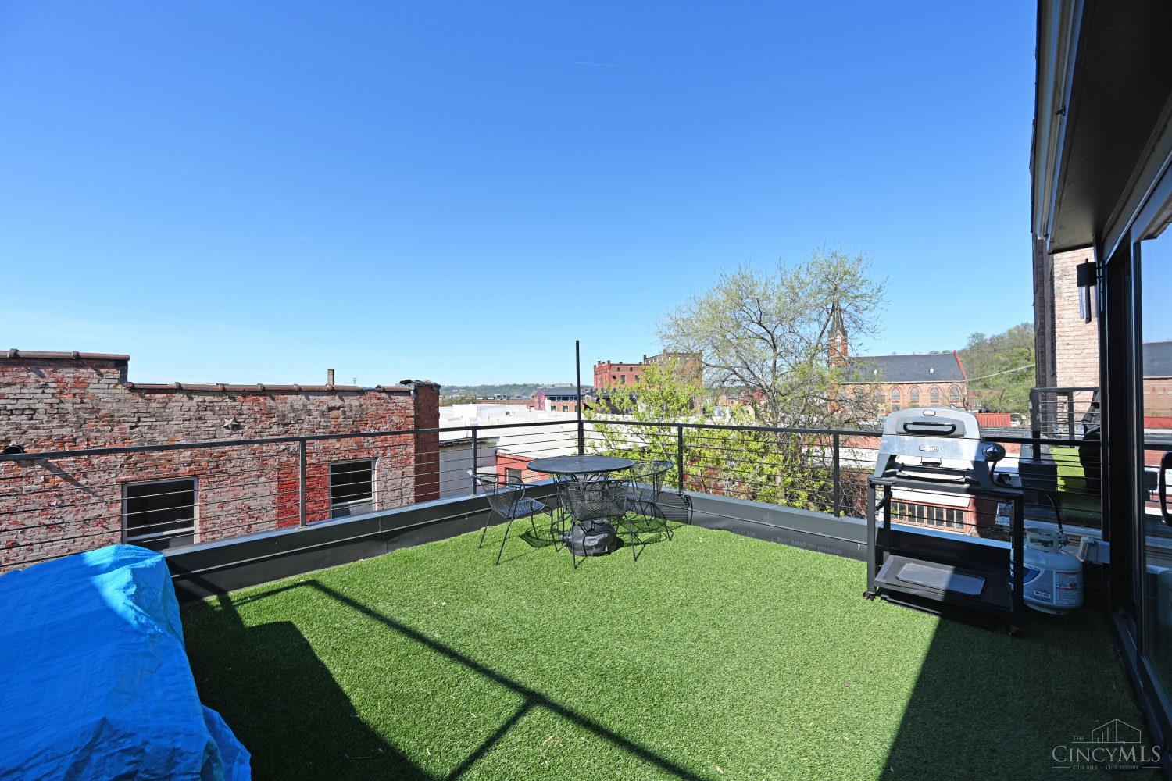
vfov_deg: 81.2
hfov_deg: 104.3
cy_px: 390
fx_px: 456
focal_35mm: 14
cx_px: 586
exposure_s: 1/400
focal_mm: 14
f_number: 7.1
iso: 100
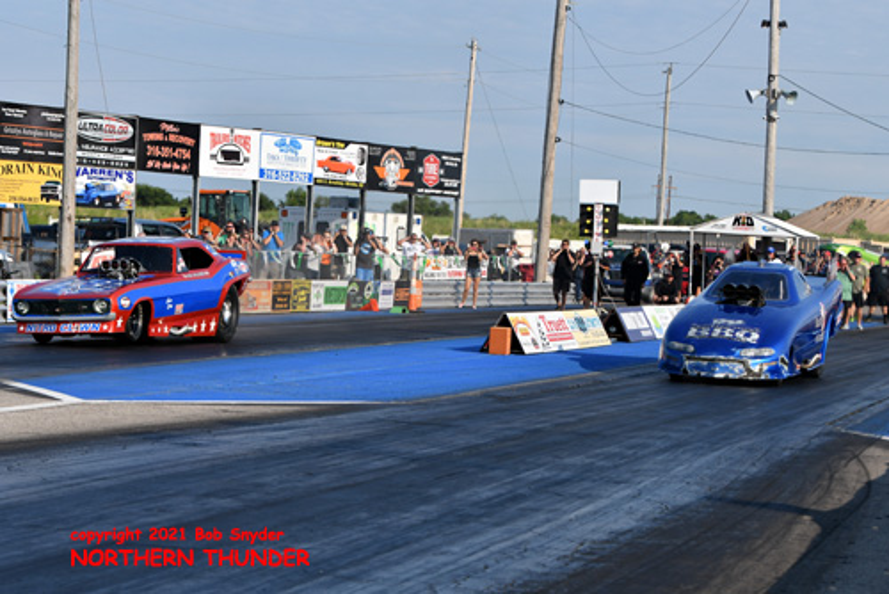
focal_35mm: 105
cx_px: 444
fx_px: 2594
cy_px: 297
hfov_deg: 19.4
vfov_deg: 13.1
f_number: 5.6
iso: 160
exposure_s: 1/1250
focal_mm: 70
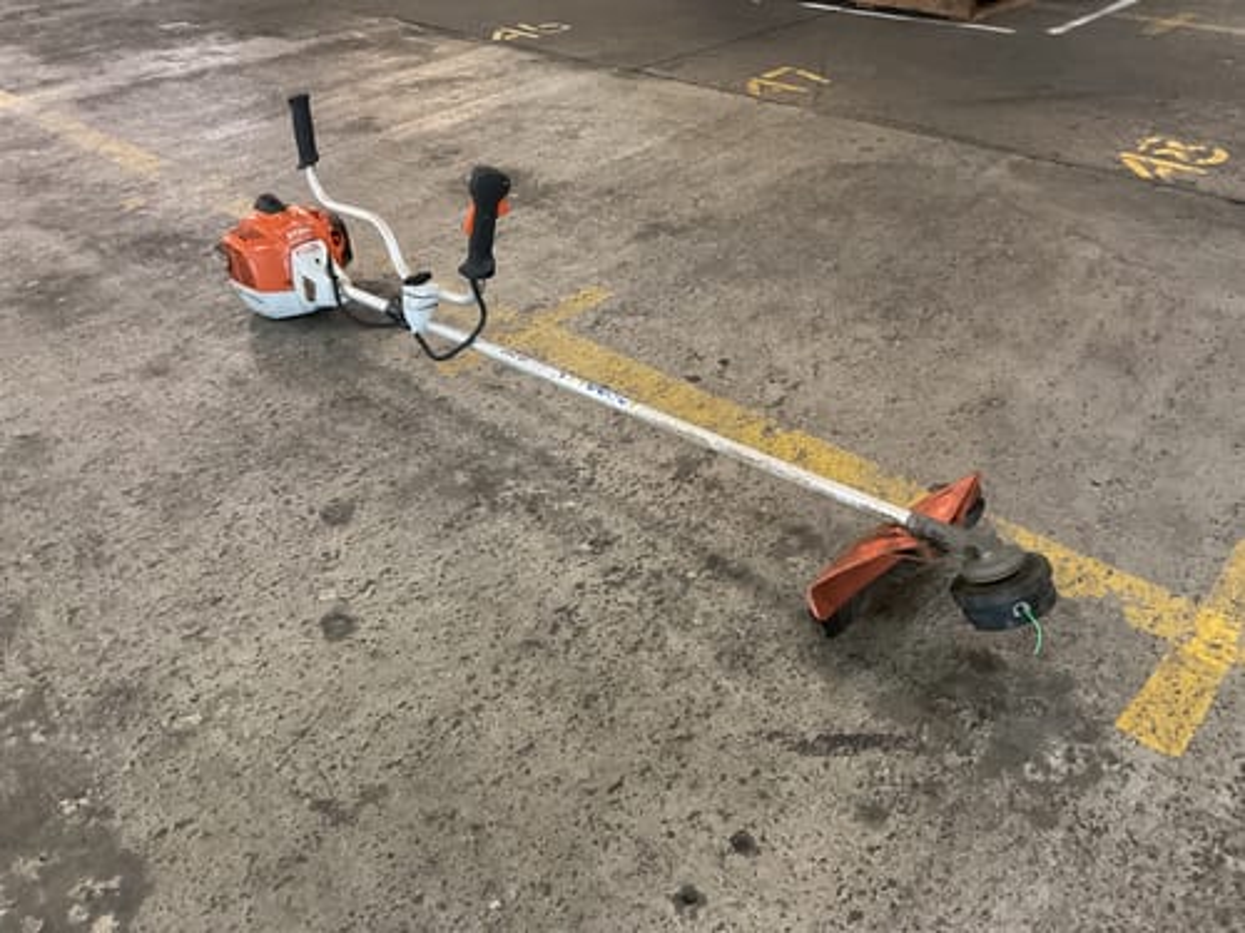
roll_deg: -0.3
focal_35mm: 29
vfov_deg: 48.2
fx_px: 1043
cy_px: 466
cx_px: 622
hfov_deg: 61.7
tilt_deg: -35.0
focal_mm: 3
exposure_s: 1/30
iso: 400
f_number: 1.8
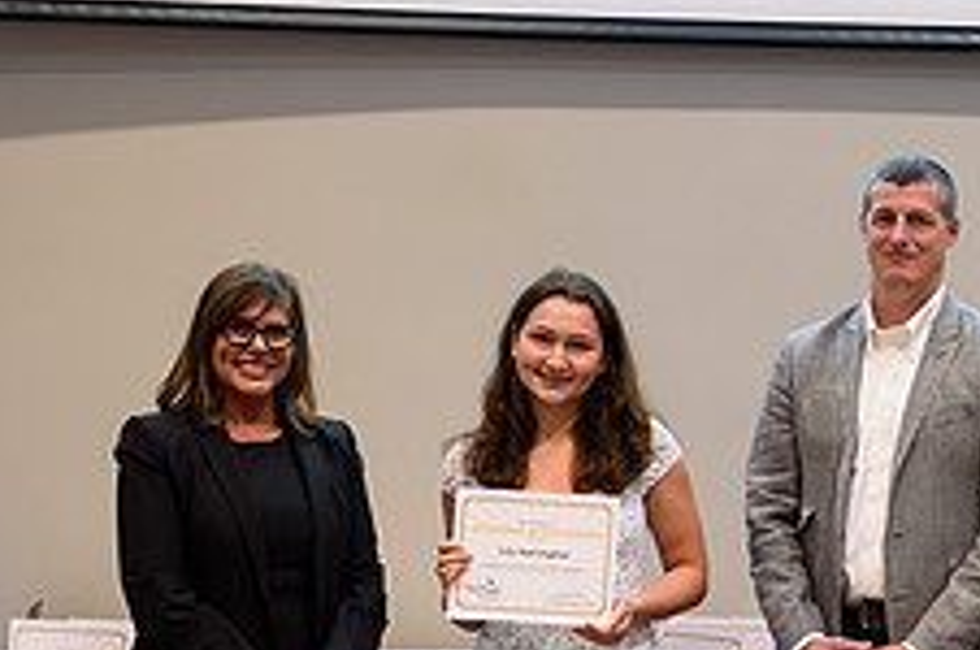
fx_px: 4893
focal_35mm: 180
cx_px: 967
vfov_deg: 7.6
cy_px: 483
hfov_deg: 11.3
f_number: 2.8
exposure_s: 1/160
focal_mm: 70
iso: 1000
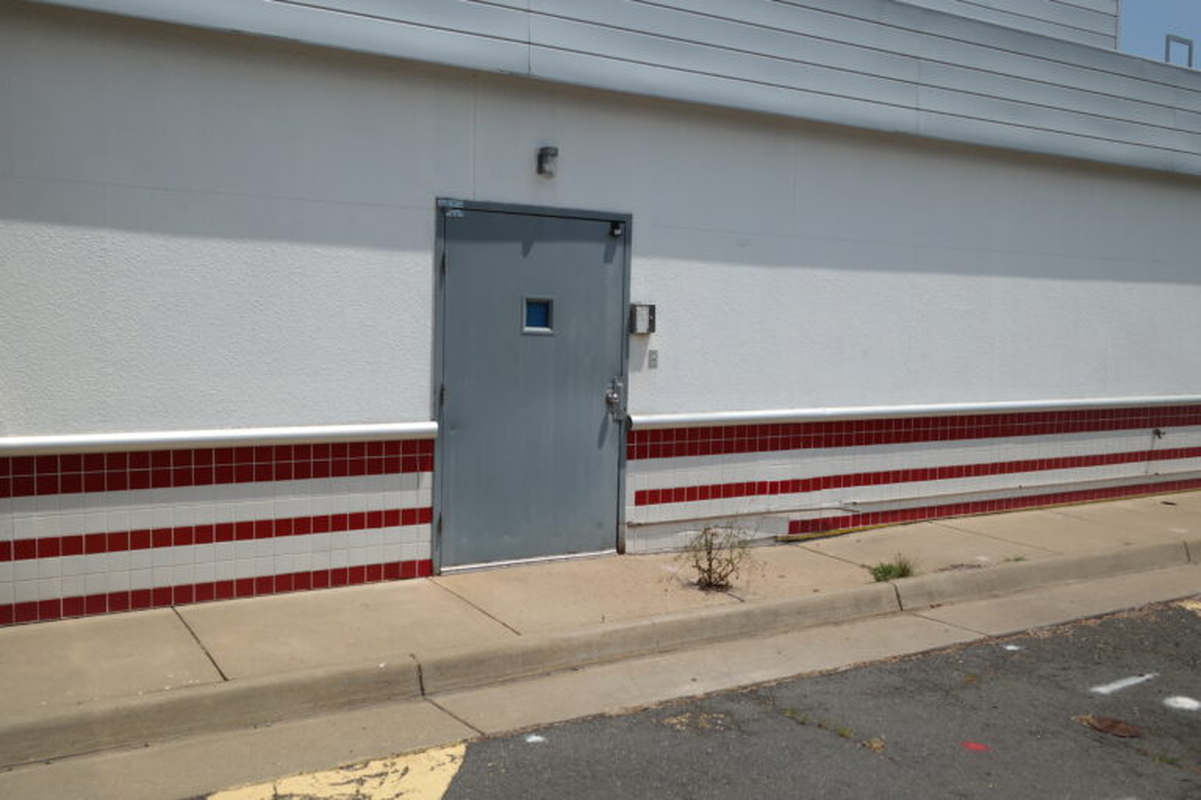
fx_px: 1001
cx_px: 600
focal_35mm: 30
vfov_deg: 43.6
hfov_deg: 61.9
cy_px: 400
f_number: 8
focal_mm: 20
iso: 100
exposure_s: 1/500
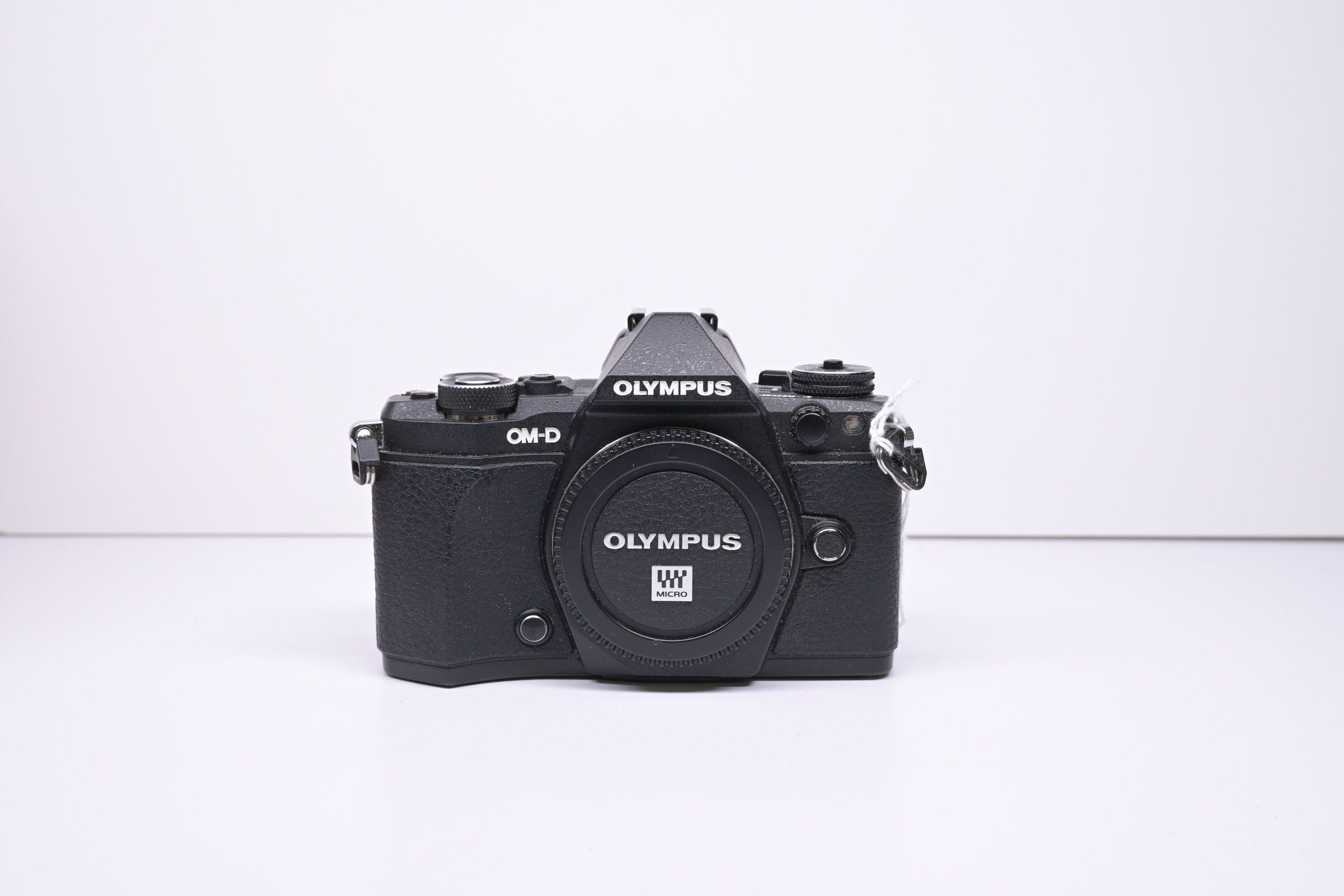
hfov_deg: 48.5
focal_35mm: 40
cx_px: 672
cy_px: 448
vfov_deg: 33.4
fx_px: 1493
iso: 640
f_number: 9
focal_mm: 40
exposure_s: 1/50
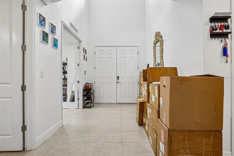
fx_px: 123
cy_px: 78
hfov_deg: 86.9
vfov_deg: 64.5
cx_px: 117
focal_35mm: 19
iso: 400
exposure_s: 1/13
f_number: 8
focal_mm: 19
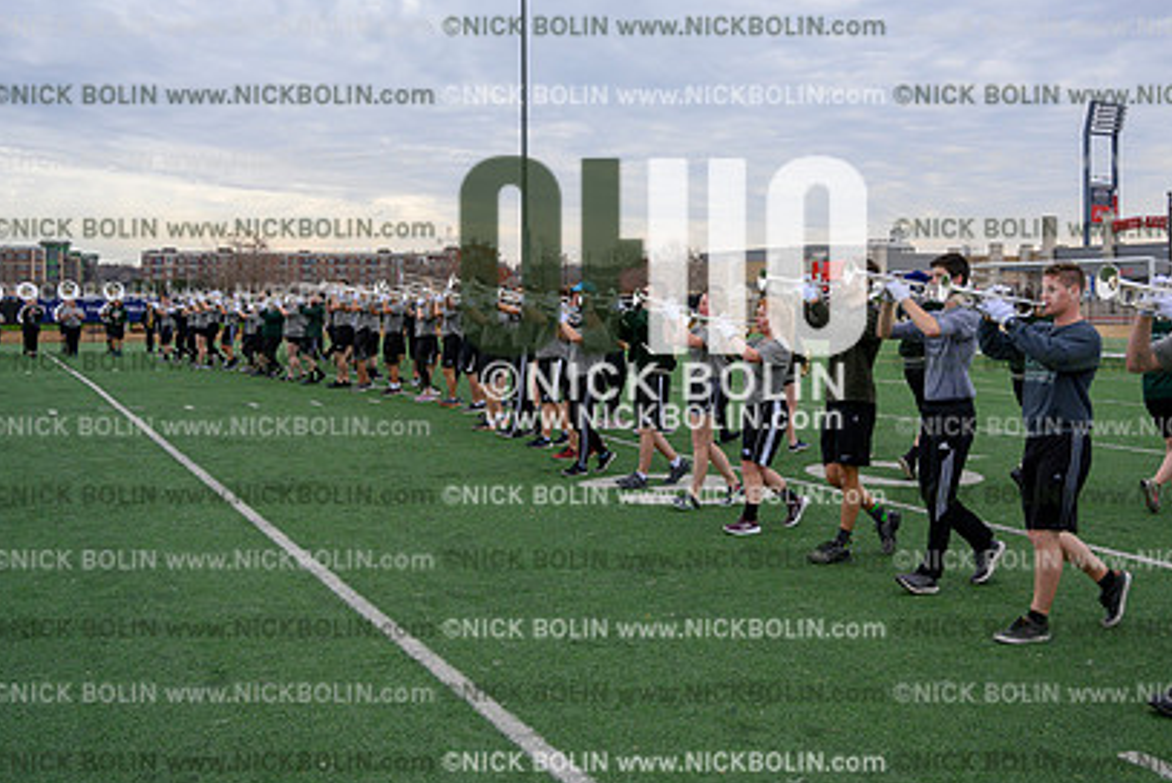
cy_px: 295
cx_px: 662
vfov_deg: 31.8
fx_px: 1368
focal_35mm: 42
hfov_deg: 46.3
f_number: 4
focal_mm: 29.5
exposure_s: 1/2000
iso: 800
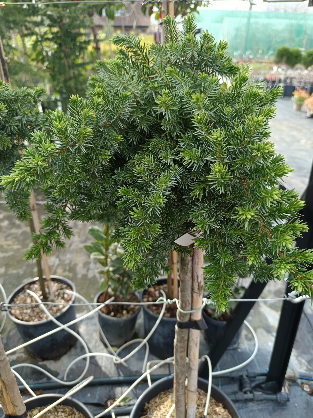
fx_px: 289
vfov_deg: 71.6
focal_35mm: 24
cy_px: 209
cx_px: 156
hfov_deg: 56.8
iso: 50
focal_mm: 5.31
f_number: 1.7
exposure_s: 1/141
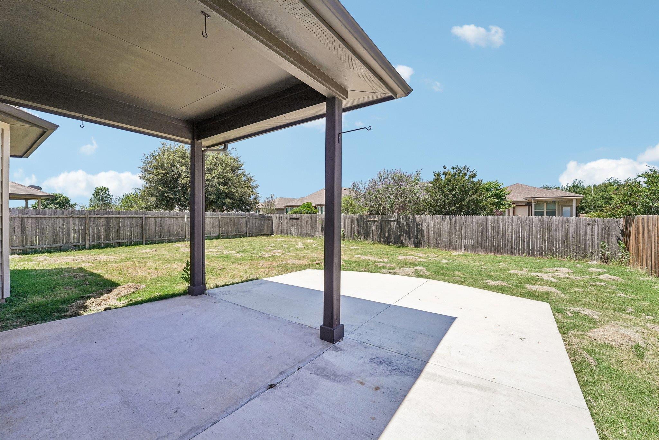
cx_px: 330
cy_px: 220
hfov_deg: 104.3
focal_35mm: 14
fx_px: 256
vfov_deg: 81.2
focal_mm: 14
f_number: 8
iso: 400
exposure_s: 1/640
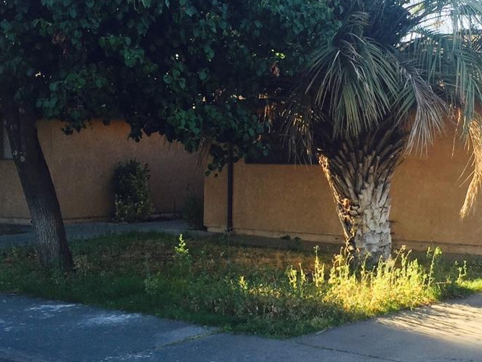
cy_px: 187
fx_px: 905
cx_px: 336
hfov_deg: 29.5
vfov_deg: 22.6
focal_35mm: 65
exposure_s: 1/234
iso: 32
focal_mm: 4.15
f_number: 2.2
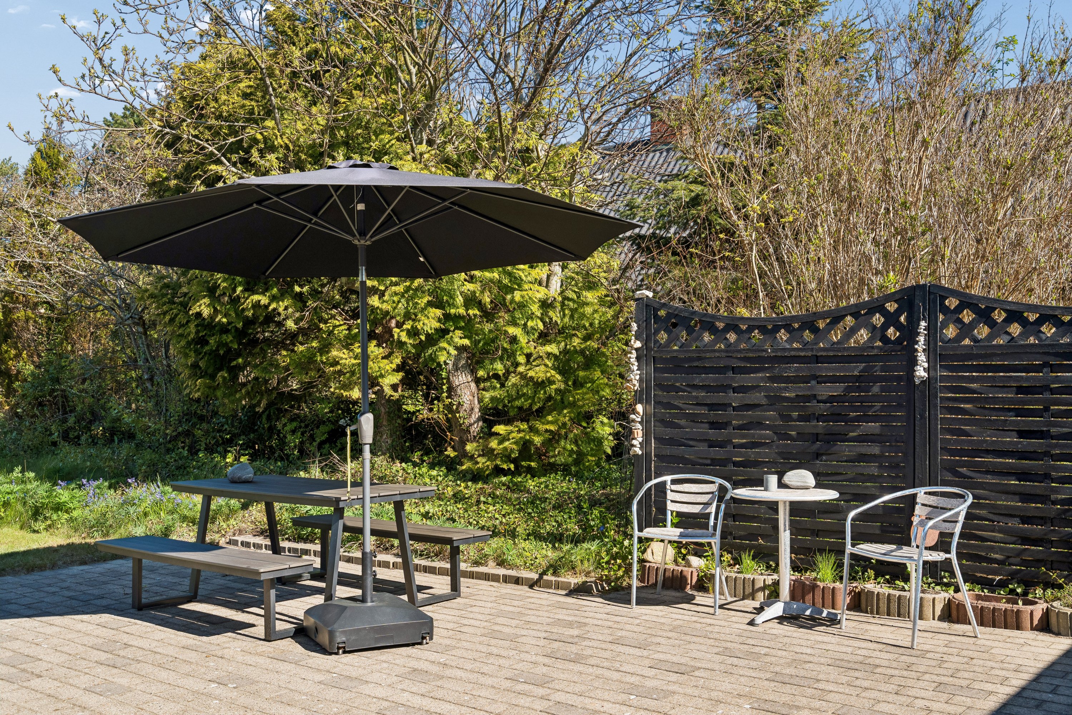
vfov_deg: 37.9
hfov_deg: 54.4
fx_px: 1042
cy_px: 358
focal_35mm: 35
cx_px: 536
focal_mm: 35
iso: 250
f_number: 7.1
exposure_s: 1/500
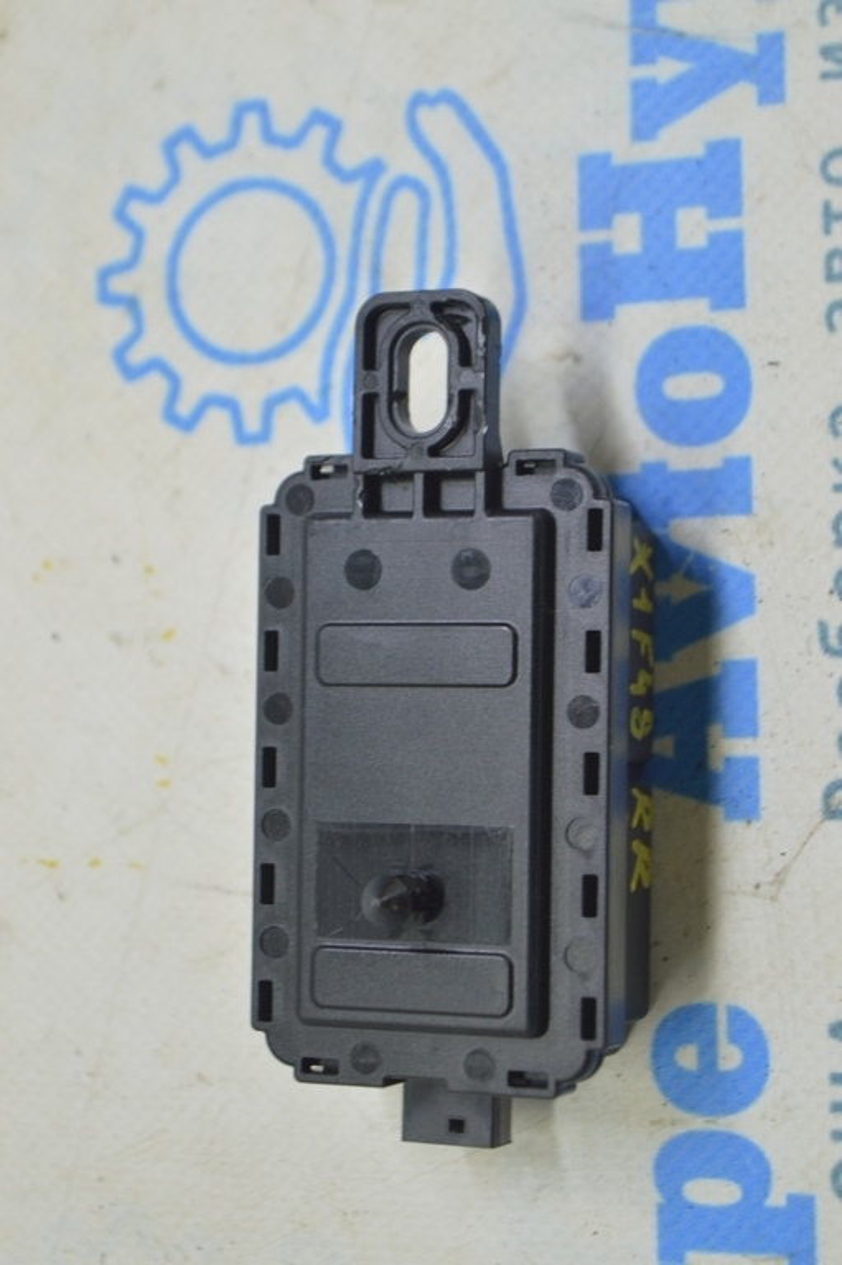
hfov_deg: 16.5
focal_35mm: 82
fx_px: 2898
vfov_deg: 24.6
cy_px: 632
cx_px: 421
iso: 400
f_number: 5.6
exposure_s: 1/20
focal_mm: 55
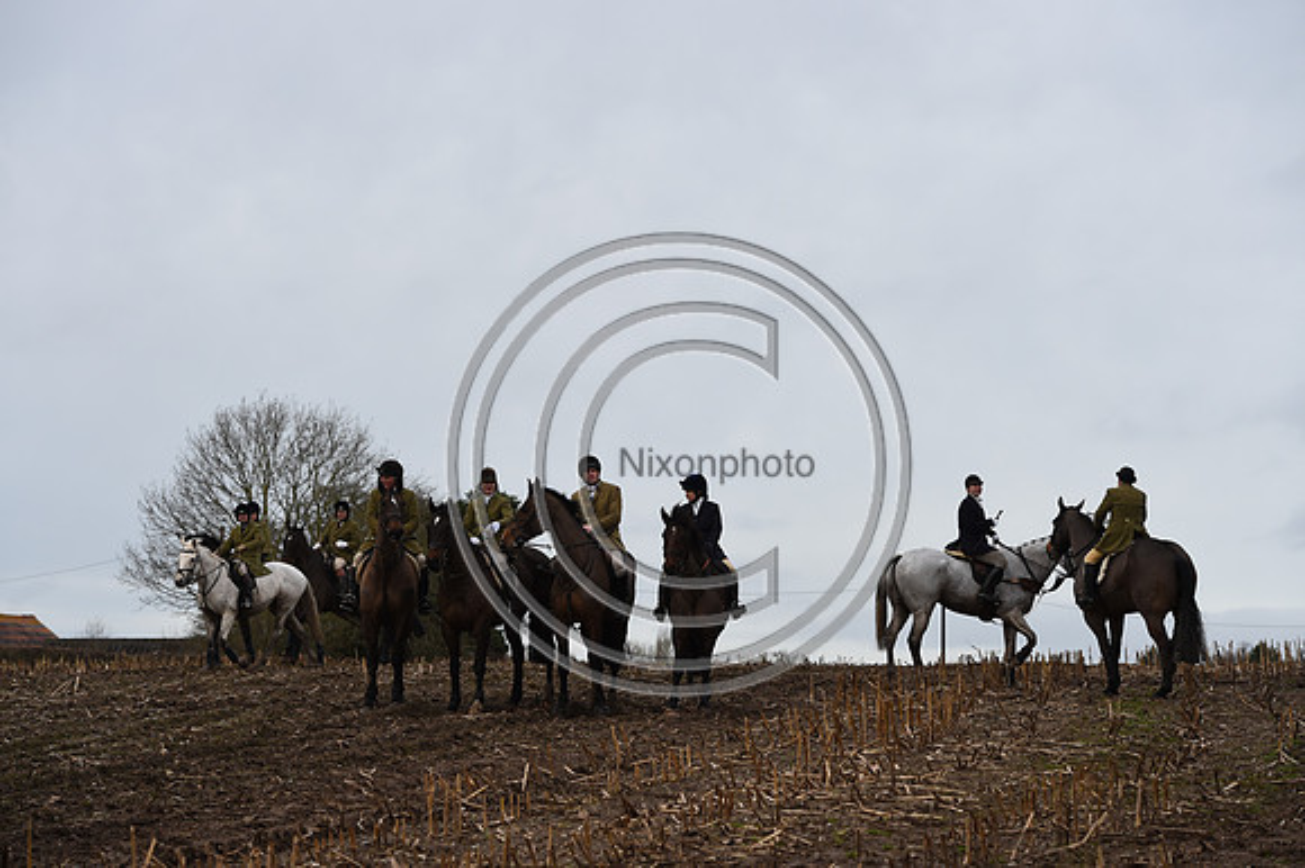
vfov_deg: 11.8
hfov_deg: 17.7
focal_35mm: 116
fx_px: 4202
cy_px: 434
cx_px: 652
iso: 500
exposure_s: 1/1250
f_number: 5.6
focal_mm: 116
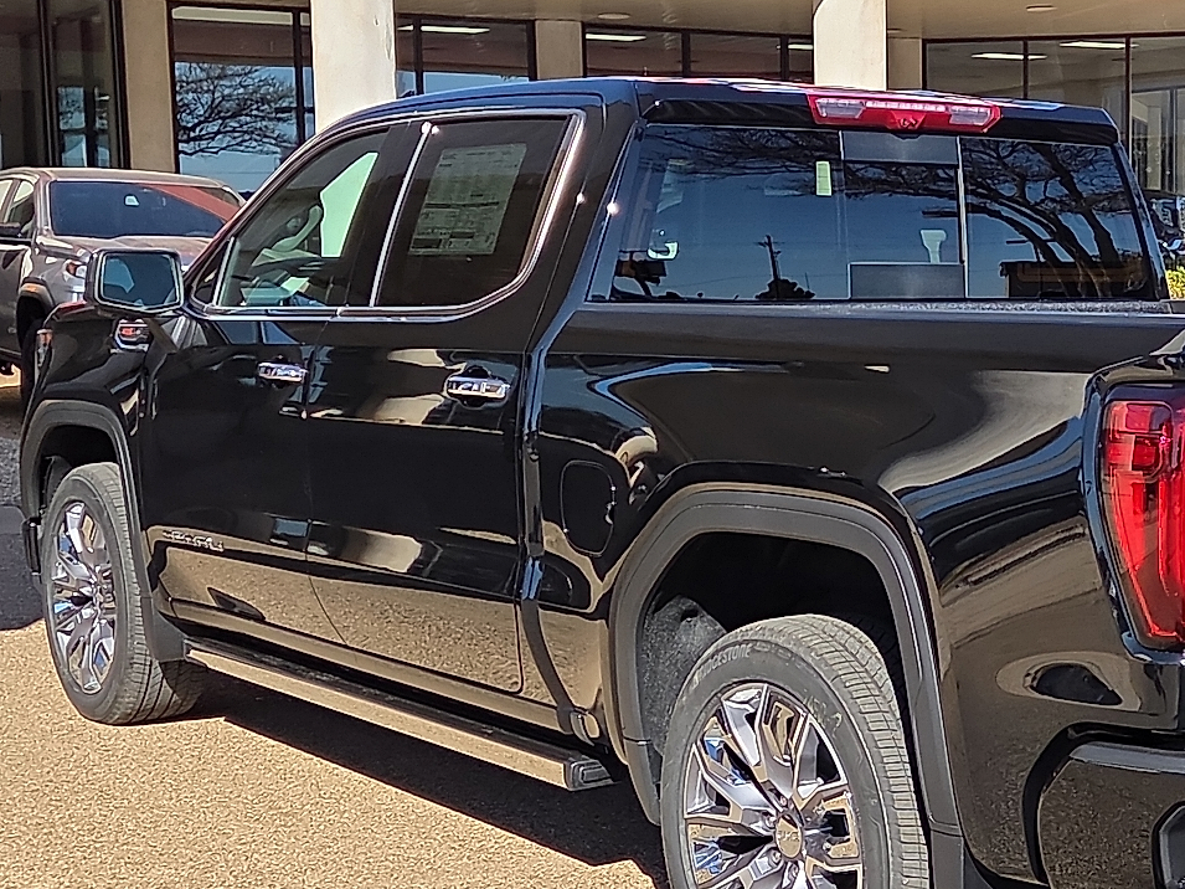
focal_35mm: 67
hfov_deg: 28.3
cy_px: 498
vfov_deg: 21.9
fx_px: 2293
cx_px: 952
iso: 25
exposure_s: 1/2000
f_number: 1.8
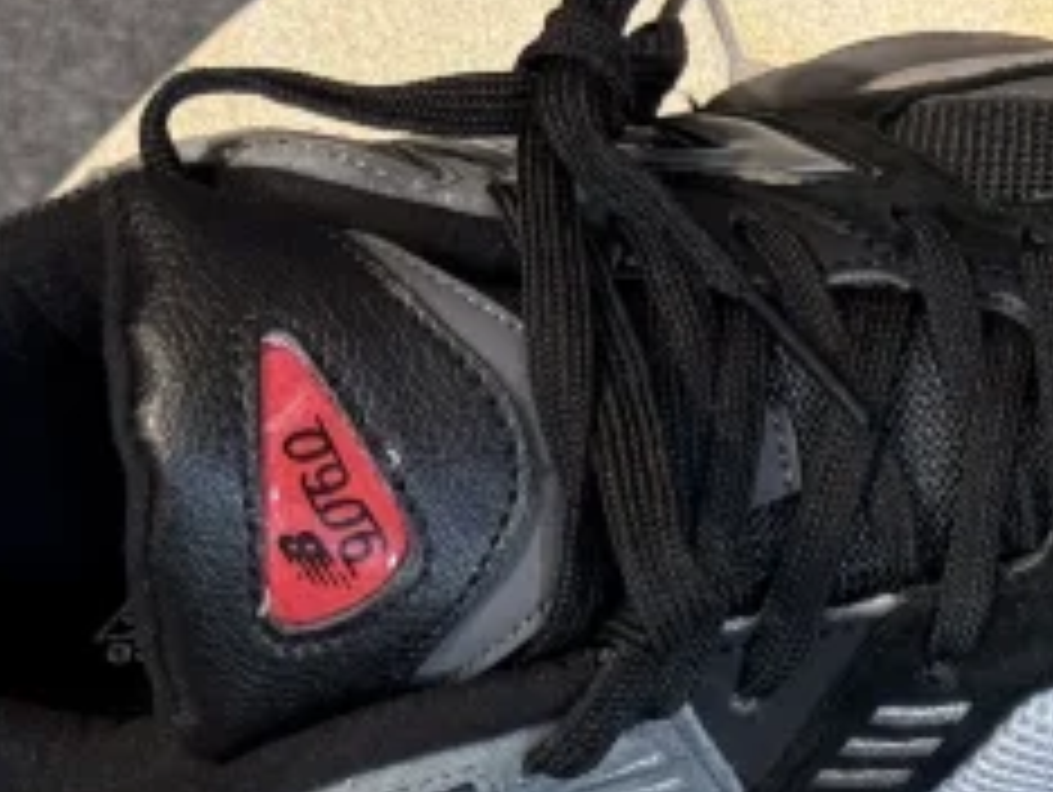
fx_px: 4994
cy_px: 1138
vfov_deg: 8.9
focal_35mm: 164
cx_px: 981
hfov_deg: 11.9
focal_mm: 6.76
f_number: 1.78
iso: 80
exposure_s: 1/50
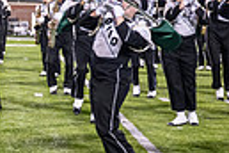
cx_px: -284
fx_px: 1234
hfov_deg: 9.6
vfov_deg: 7.0
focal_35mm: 194
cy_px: -24
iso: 1250
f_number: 3.2
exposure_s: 1/500
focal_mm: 43
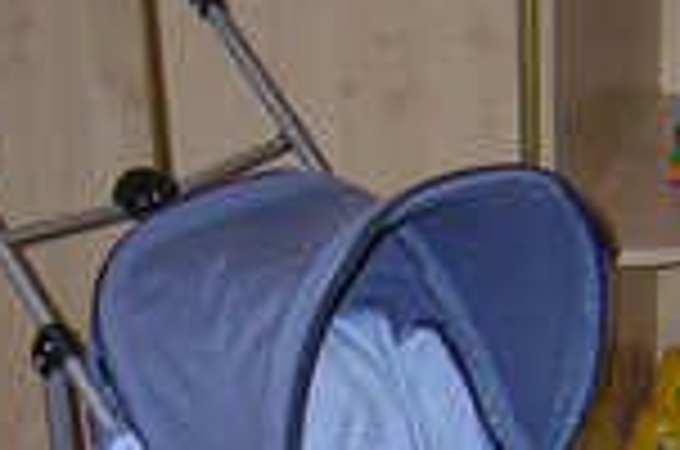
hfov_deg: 18.3
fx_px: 2111
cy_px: 680
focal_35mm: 112
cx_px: 338
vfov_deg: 11.6
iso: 50
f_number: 2.6
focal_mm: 4.7
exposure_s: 1/60.1
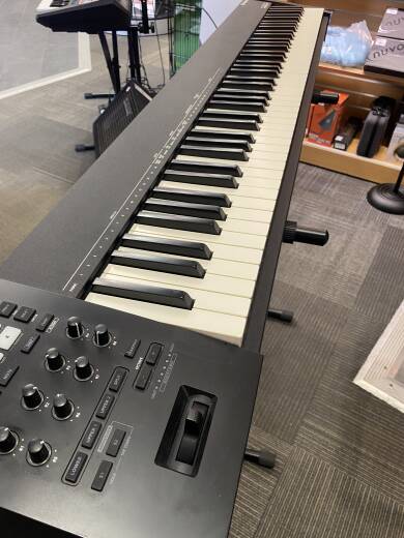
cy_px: 269
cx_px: 202
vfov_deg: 67.3
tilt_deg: -43.8
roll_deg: +0.0
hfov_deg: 53.1
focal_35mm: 26
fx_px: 405
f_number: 1.8
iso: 160
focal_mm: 4.25
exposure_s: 1/60
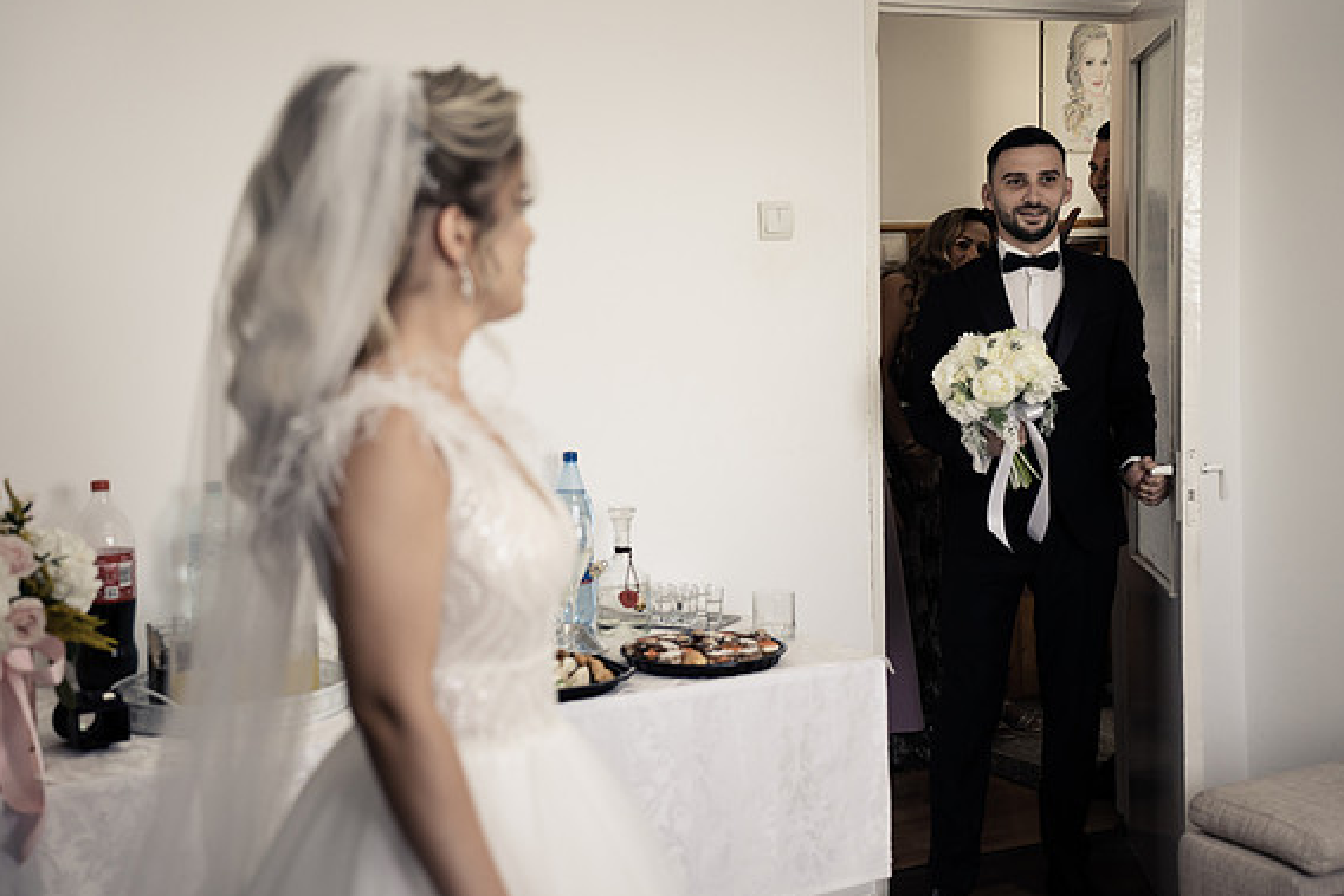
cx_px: 681
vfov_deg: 28.1
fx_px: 1792
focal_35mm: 48
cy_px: 443
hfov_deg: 41.1
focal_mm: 47
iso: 320
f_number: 2.8
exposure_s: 1/125
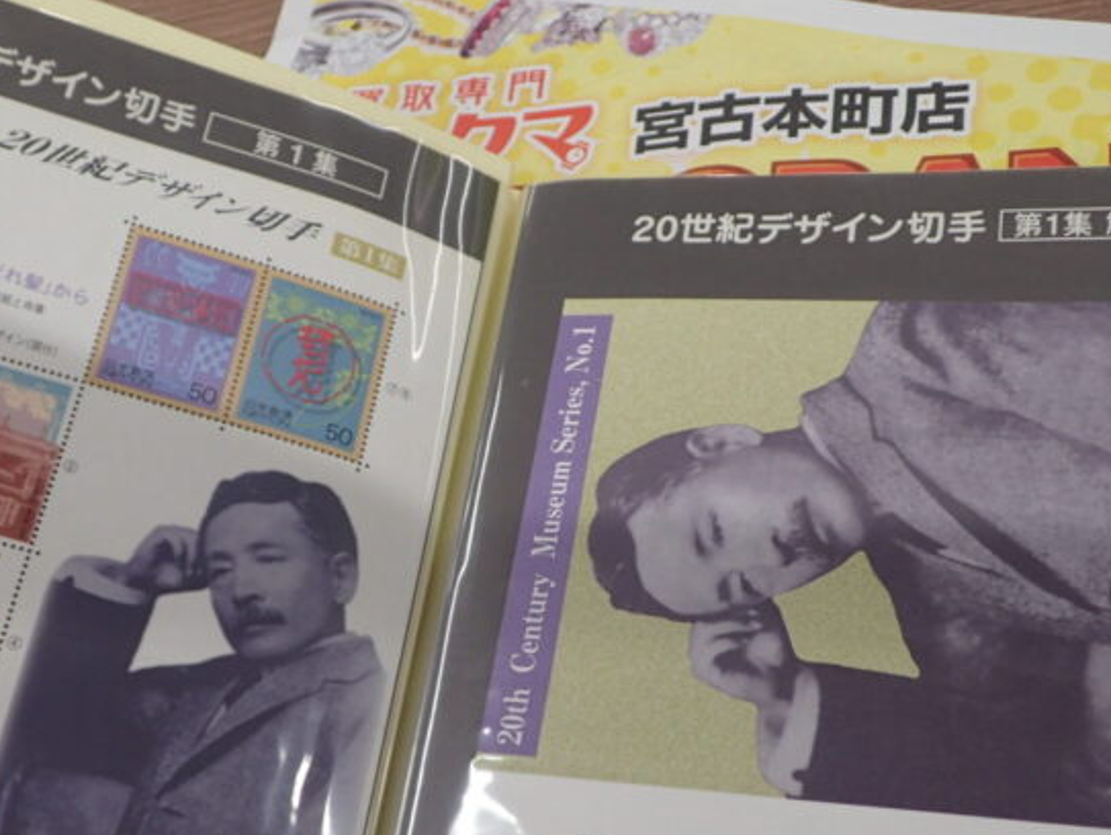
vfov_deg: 27.3
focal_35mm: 53
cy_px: 587
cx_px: 436
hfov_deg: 36.0
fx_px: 1702
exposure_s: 1/80
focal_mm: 5.5
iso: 100
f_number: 2.3
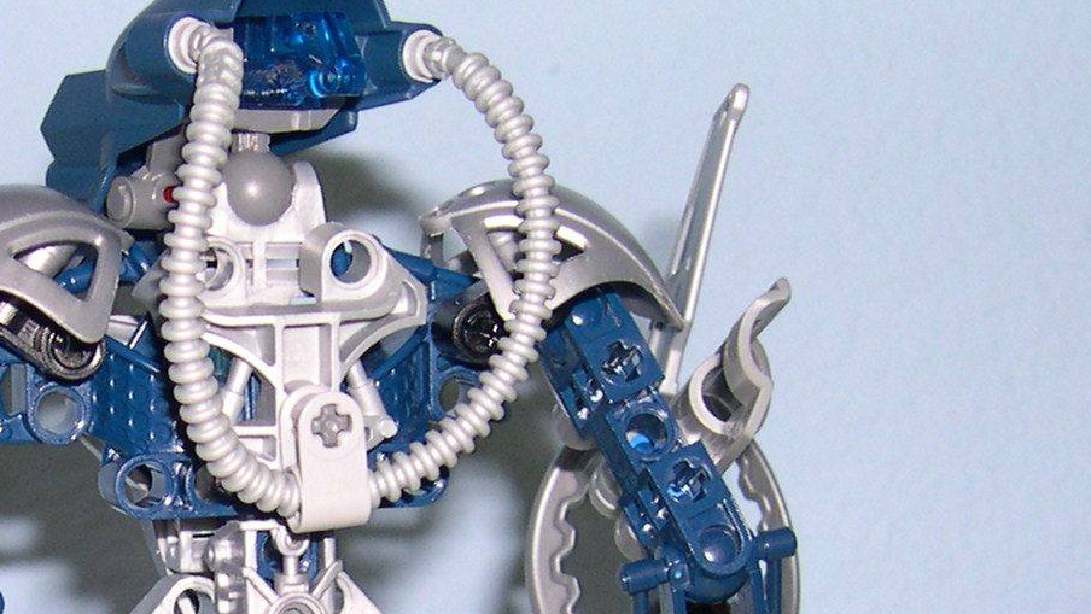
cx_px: 57
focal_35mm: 104
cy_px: 745
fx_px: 3009
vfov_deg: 11.4
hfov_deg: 20.0
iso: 100
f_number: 2.8
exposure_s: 1/60
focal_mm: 8
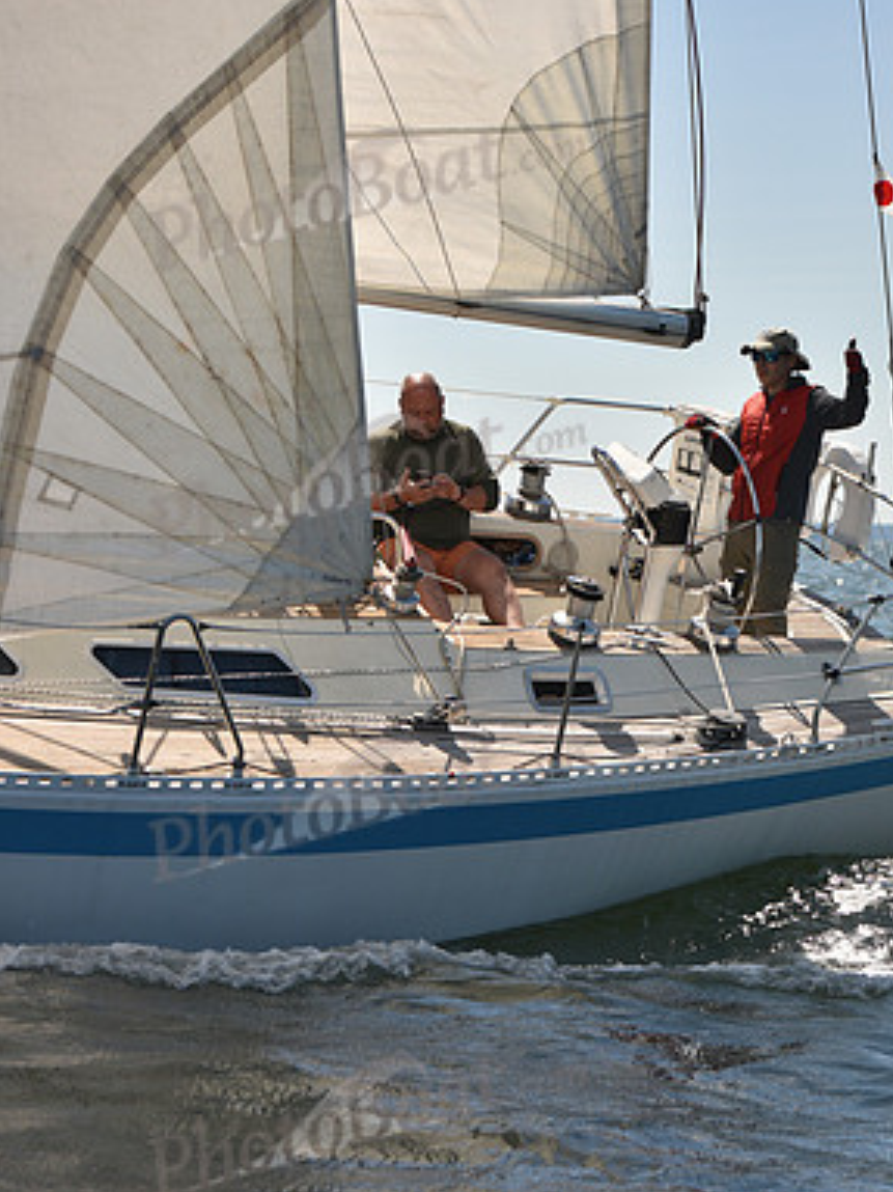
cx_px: 750
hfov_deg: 14.4
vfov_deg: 19.3
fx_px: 3510
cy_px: 596
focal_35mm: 102
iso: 250
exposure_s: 1/1250
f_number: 4.5
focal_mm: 70
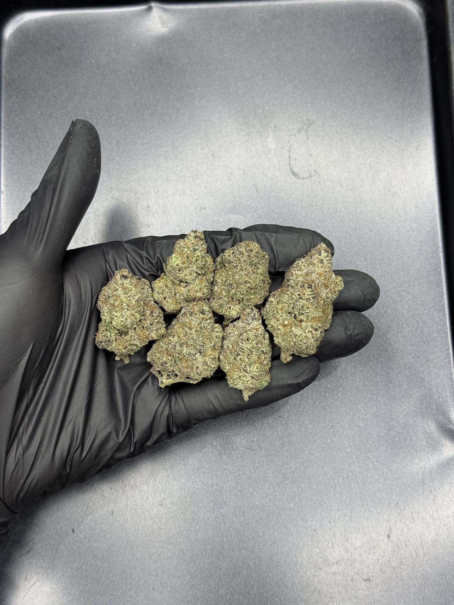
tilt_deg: -78.2
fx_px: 839
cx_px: 227
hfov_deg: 30.3
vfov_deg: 39.7
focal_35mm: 48
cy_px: 302
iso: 100
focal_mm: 6.76
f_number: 1.78
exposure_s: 1/50
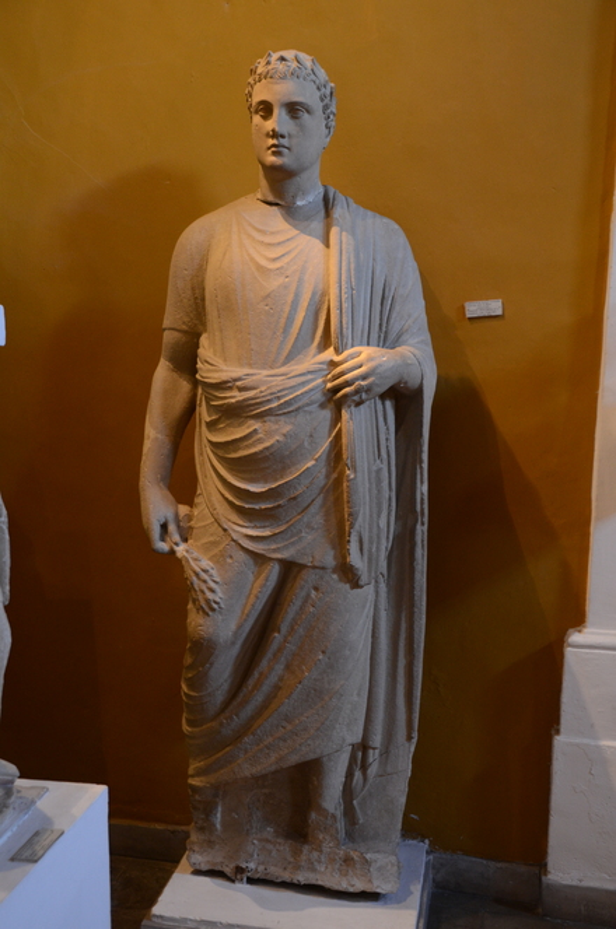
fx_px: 1005
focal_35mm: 39
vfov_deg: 49.6
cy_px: 464
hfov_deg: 34.1
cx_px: 308
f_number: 3.8
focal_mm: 26
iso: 1000
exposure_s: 1/20
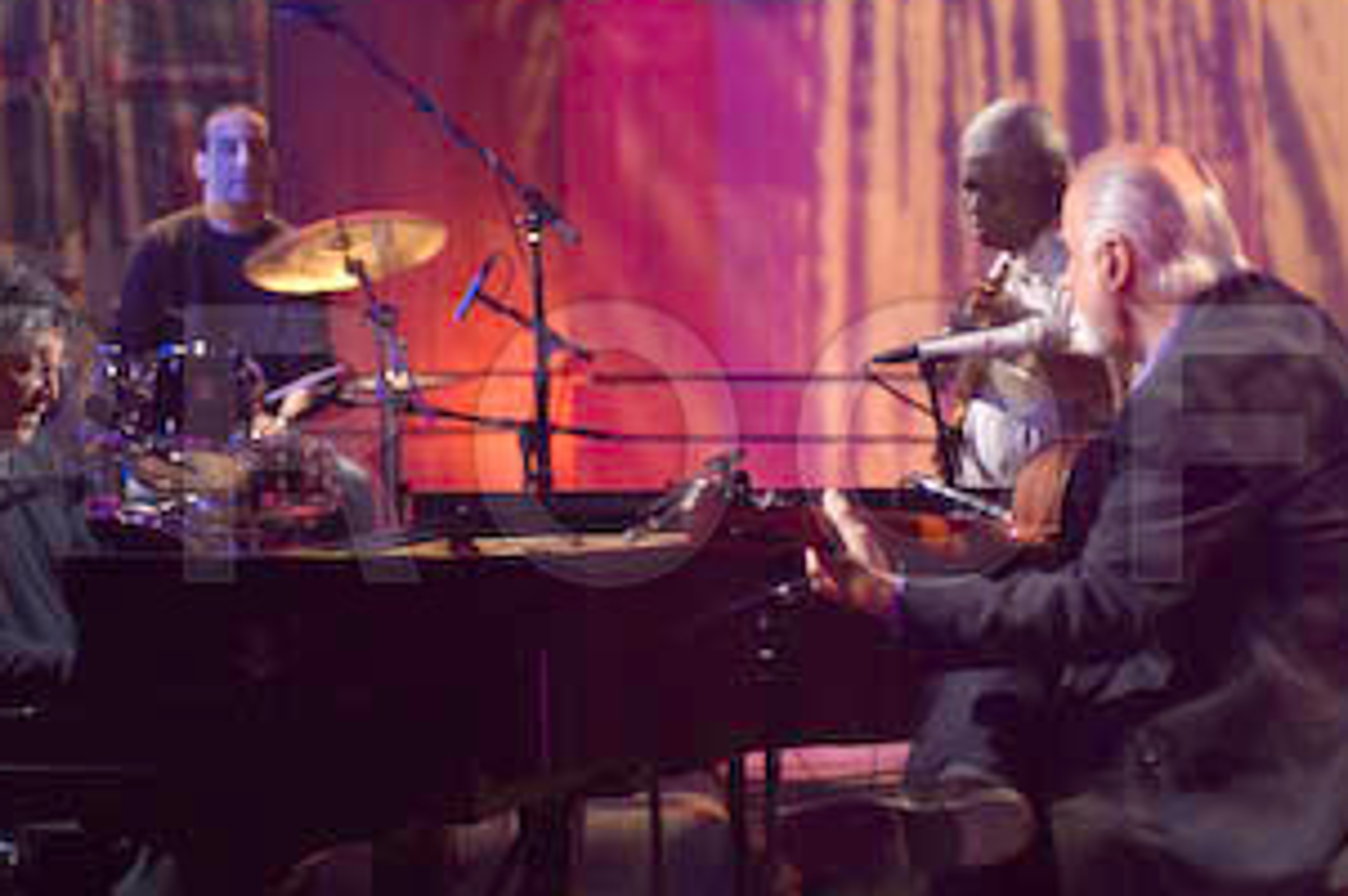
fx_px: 4850
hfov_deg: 15.8
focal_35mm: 130
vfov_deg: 10.5
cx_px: 587
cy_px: 529
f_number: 2.8
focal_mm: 65
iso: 800
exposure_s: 1/60
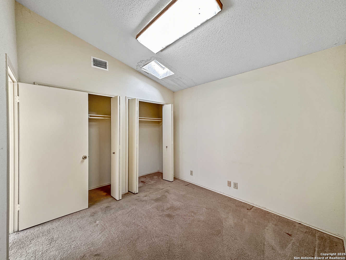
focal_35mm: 14
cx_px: 173
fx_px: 140
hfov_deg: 102.1
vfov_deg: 85.7
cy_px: 130
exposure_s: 1/60
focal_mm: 2.22
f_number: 2.2
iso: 160
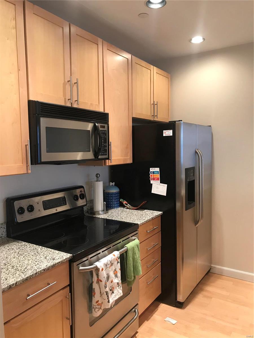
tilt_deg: -4.3
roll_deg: +1.4
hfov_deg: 49.7
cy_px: 169
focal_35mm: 28
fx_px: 274
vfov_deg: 63.4
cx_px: 127
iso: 40
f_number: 1.8
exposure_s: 1/24
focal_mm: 3.99
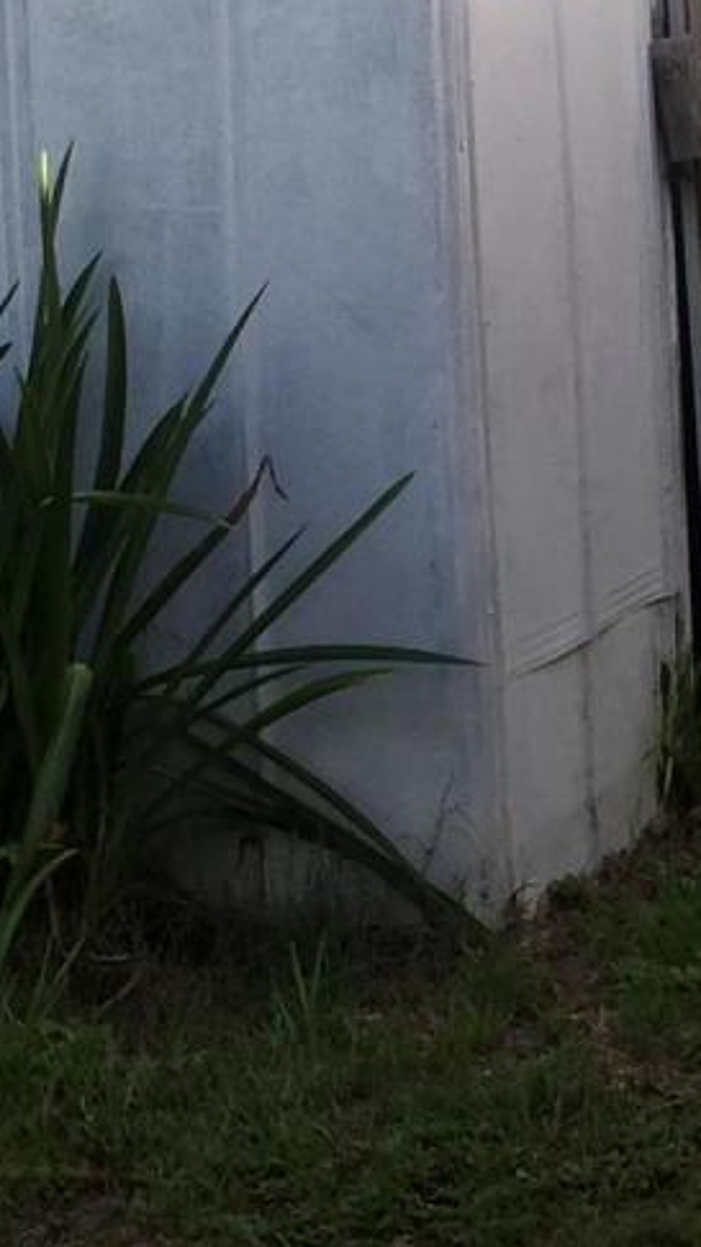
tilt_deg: -5.7
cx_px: 963
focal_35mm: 130
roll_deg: -0.4
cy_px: 326
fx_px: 4300
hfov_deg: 9.1
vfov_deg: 16.4
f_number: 2.2
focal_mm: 4.15
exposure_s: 1/471
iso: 32
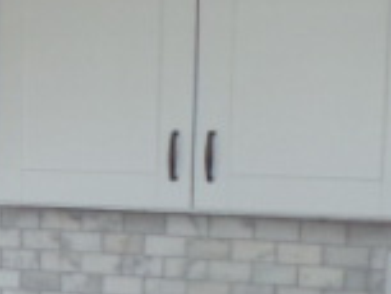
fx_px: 1323
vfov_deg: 12.6
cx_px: -184
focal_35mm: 117
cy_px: 279
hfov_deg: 15.6
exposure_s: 1/30
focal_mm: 5
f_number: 3.9
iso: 250
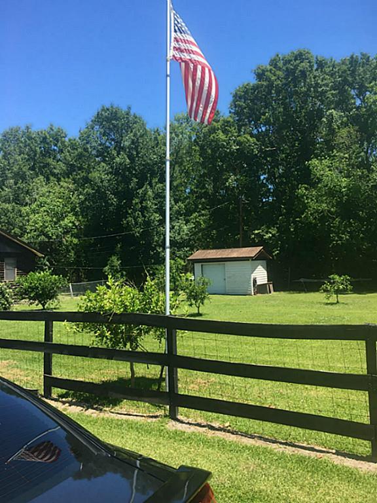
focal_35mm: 29
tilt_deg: +4.7
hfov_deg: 48.2
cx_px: 188
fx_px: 421
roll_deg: +1.0
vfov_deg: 61.7
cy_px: 252
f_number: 2.2
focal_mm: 4.15
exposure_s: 1/596
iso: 25
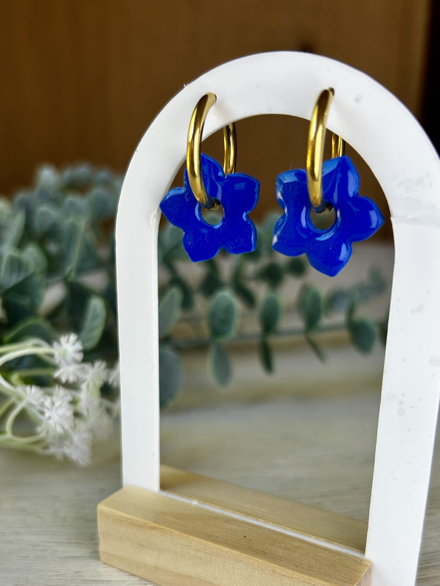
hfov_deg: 53.1
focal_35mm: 26
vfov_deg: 67.3
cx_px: 220
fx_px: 441
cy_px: 293
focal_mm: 5.7
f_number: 1.5
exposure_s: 1/160
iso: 40
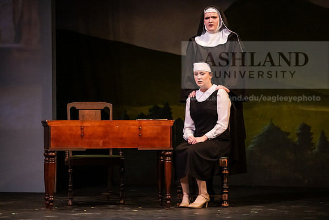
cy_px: 110
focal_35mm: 150
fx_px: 1371
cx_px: 164
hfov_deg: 13.7
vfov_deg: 9.2
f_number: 3.2
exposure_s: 1/200
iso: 4000
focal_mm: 150
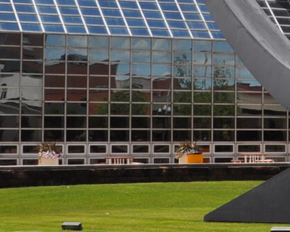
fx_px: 1330
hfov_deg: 12.1
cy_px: -6
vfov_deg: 9.9
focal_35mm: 155
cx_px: 383
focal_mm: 18
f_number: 10
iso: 200
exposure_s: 1/400
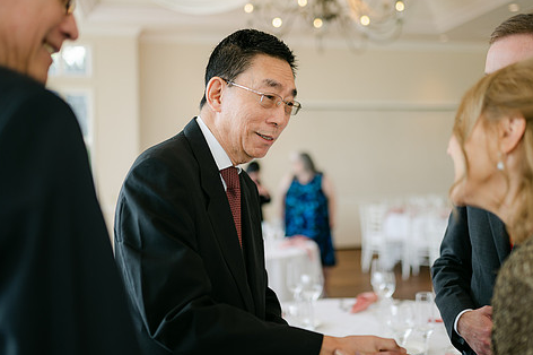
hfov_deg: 45.4
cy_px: 170
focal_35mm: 43
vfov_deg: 31.1
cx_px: 294
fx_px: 636
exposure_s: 1/250
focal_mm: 35
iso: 100
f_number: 1.4
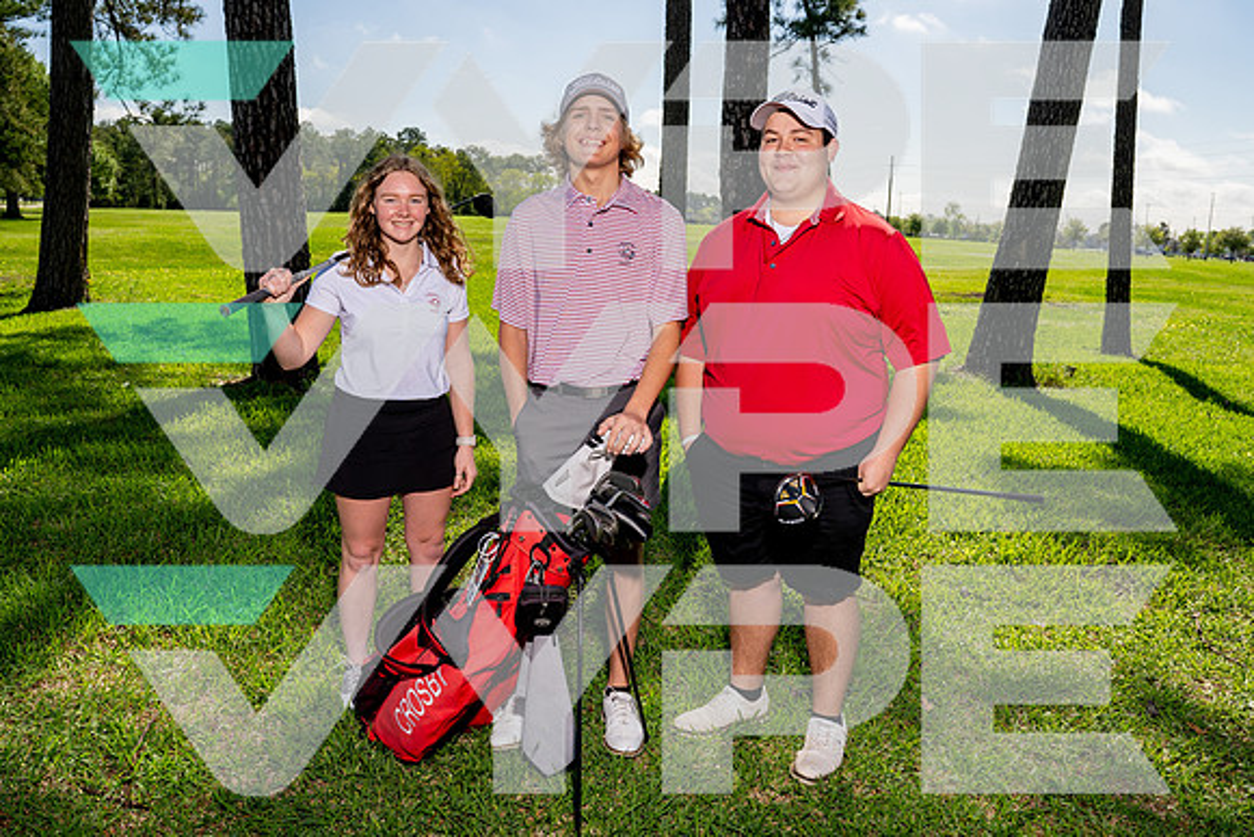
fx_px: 1017
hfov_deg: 63.3
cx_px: 622
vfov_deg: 44.7
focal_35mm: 29
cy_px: 421
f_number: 5.6
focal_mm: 26
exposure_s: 1/1250
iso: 100
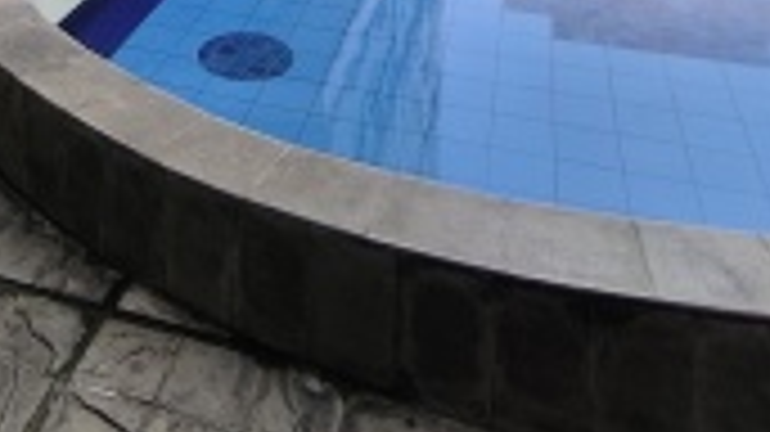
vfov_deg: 19.5
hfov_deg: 42.8
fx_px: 959
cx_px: 223
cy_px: -328
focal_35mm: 47
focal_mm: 1.65
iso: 50
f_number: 2.2
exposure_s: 1/789
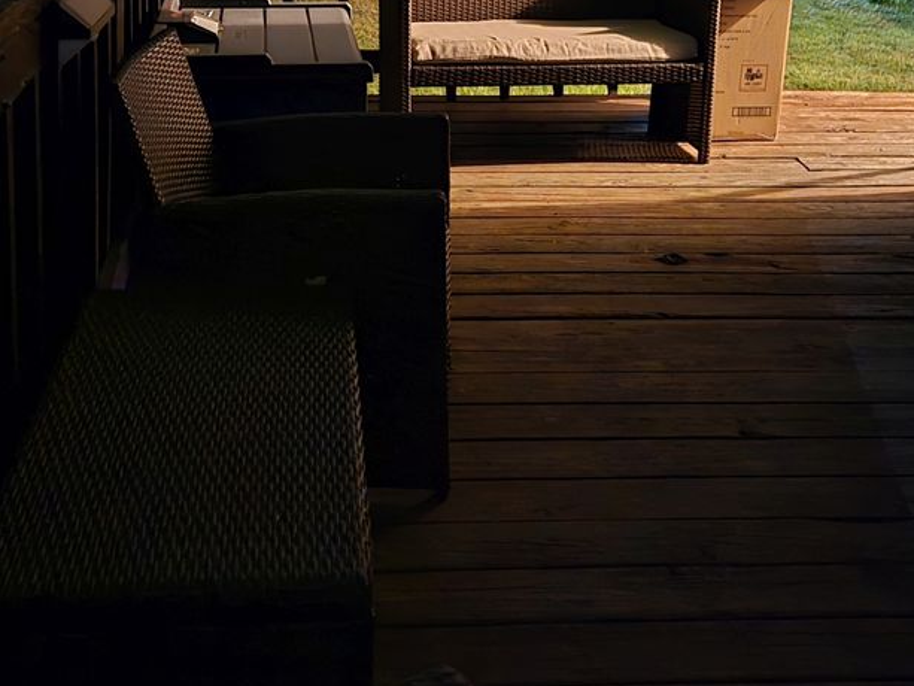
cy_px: 131
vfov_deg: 29.5
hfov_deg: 39.6
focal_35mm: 48
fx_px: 1268
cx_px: 428
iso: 3200
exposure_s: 1/5
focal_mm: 5.4
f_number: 1.8
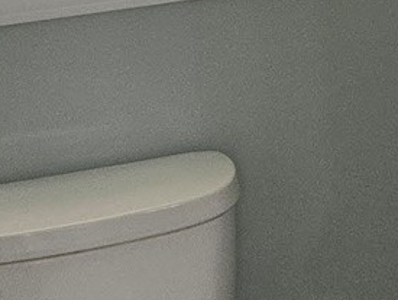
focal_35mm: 171
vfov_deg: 8.6
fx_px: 1969
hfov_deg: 10.6
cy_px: -75
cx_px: 795
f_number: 1.8
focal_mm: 5.4
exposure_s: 1/120
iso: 250
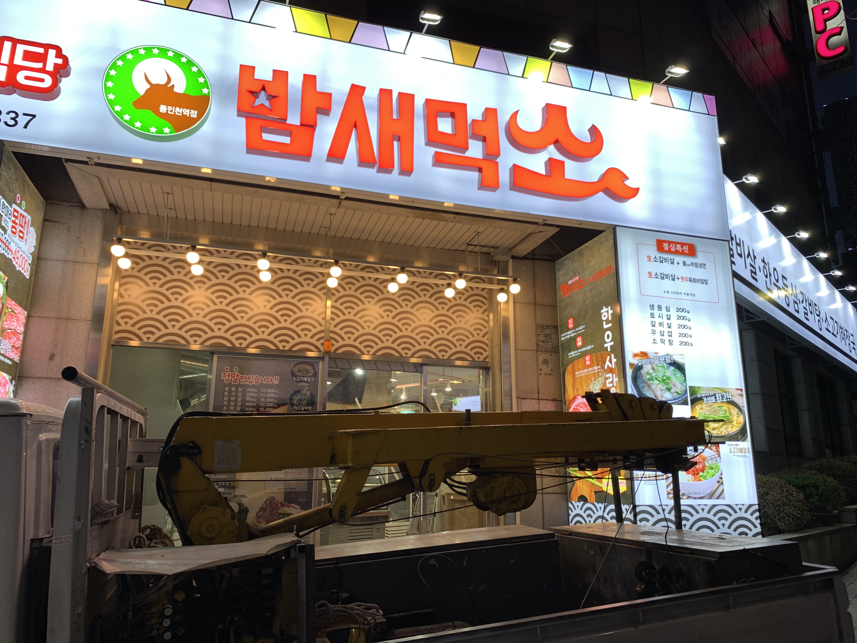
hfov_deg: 67.3
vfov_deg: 53.1
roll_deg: +0.3
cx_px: 428
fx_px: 644
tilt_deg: +14.8
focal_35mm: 26
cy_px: 322
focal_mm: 4.25
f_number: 1.8
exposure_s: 1/123
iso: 25
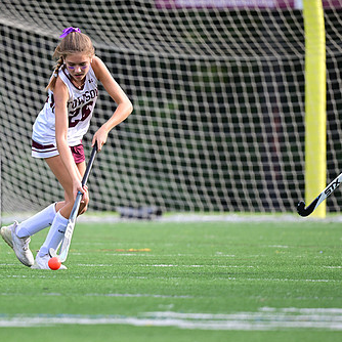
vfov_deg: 2.4
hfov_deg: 2.4
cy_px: 151
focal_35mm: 739
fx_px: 8260
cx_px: 57
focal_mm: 500
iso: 1400
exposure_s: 1/1600
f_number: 5.6
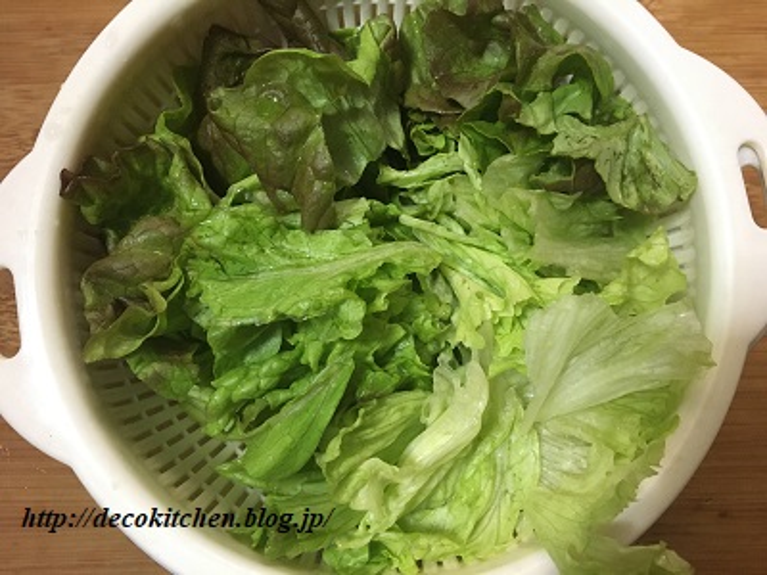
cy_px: 288
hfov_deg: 61.7
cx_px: 384
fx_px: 643
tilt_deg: -83.0
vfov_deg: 48.2
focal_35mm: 29
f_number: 2.2
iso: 200
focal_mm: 4.15
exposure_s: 1/30
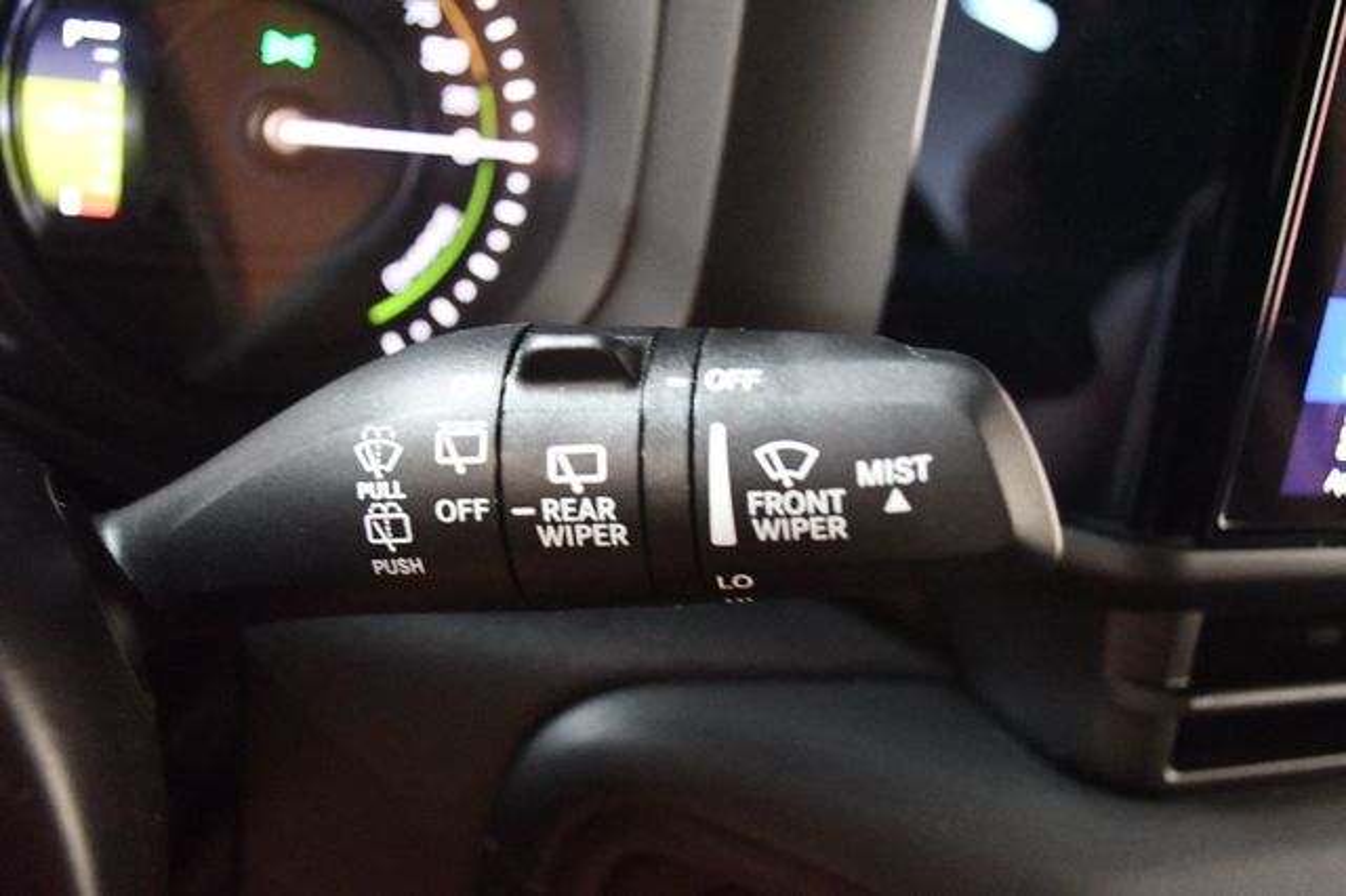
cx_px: 673
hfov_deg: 53.2
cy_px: 448
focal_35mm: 36
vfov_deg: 36.8
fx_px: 1345
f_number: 4
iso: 12800
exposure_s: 1/20
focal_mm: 24
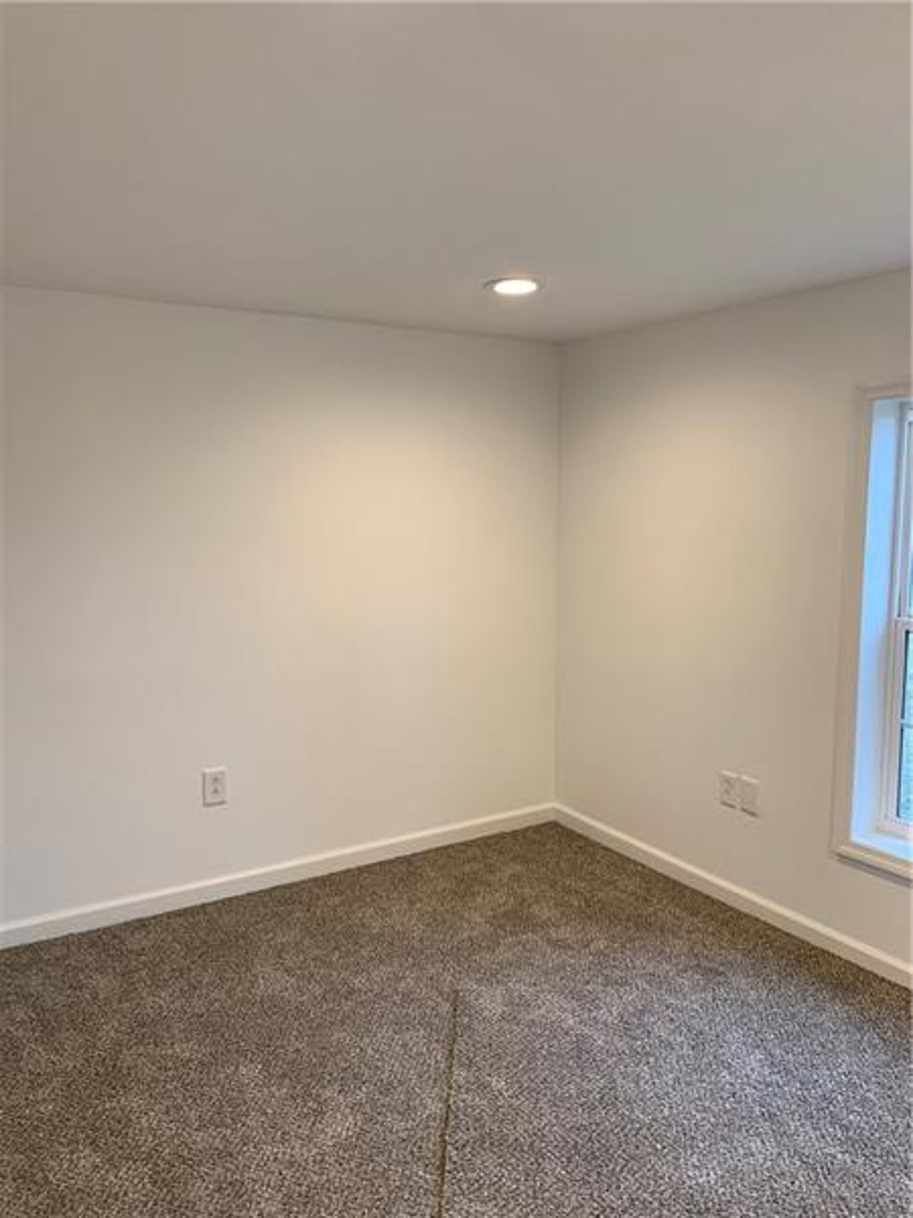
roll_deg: +0.4
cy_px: 609
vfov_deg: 67.3
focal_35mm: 26
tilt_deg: -6.4
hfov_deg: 53.1
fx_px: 914
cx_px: 456
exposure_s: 1/60
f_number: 1.8
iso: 100
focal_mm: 4.25
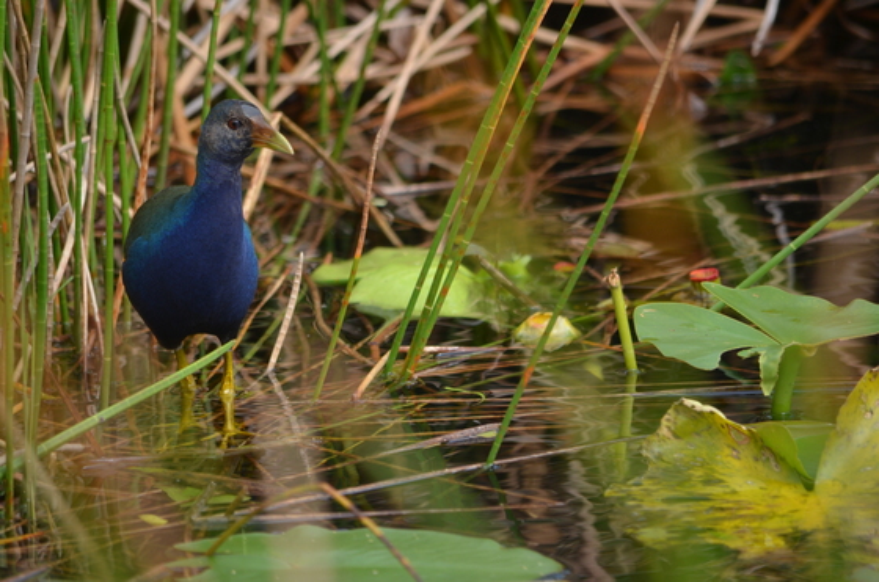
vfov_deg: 3.0
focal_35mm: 450
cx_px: 440
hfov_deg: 4.6
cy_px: 291
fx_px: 10966
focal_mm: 300
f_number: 5.6
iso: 200
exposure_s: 1/500
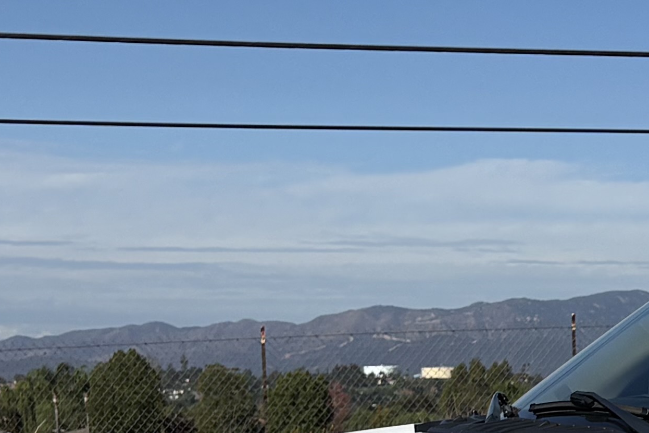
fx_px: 2235
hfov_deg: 14.8
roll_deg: +0.5
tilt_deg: -6.7
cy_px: 629
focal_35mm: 124
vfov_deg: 10.7
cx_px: 1097
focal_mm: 5.96
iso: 50
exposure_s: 1/10101
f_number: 1.6
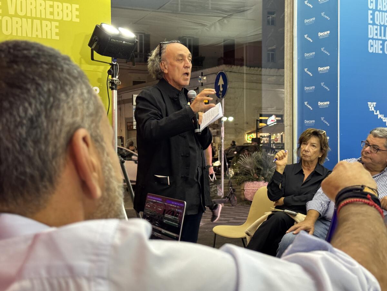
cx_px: 194
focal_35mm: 48
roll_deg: -0.1
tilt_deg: -0.7
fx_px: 537
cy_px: 146
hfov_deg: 39.7
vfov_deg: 30.3
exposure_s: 1/40
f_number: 1.78
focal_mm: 6.76
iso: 400
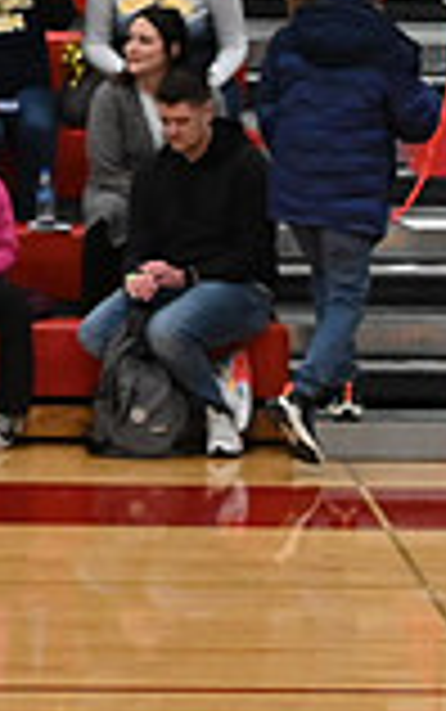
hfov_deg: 3.3
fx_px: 7629
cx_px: 1297
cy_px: 547
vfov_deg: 5.3
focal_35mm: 393
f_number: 4
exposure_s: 1/400
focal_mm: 70
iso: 6400
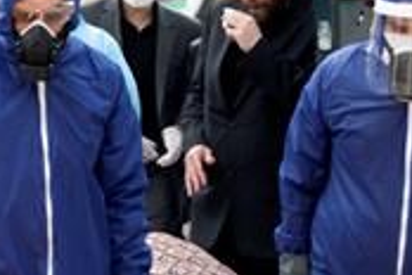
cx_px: 116
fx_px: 2998
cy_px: 220
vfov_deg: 5.2
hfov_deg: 7.9
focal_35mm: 262
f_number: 2.8
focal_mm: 70
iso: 64
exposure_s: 1/320
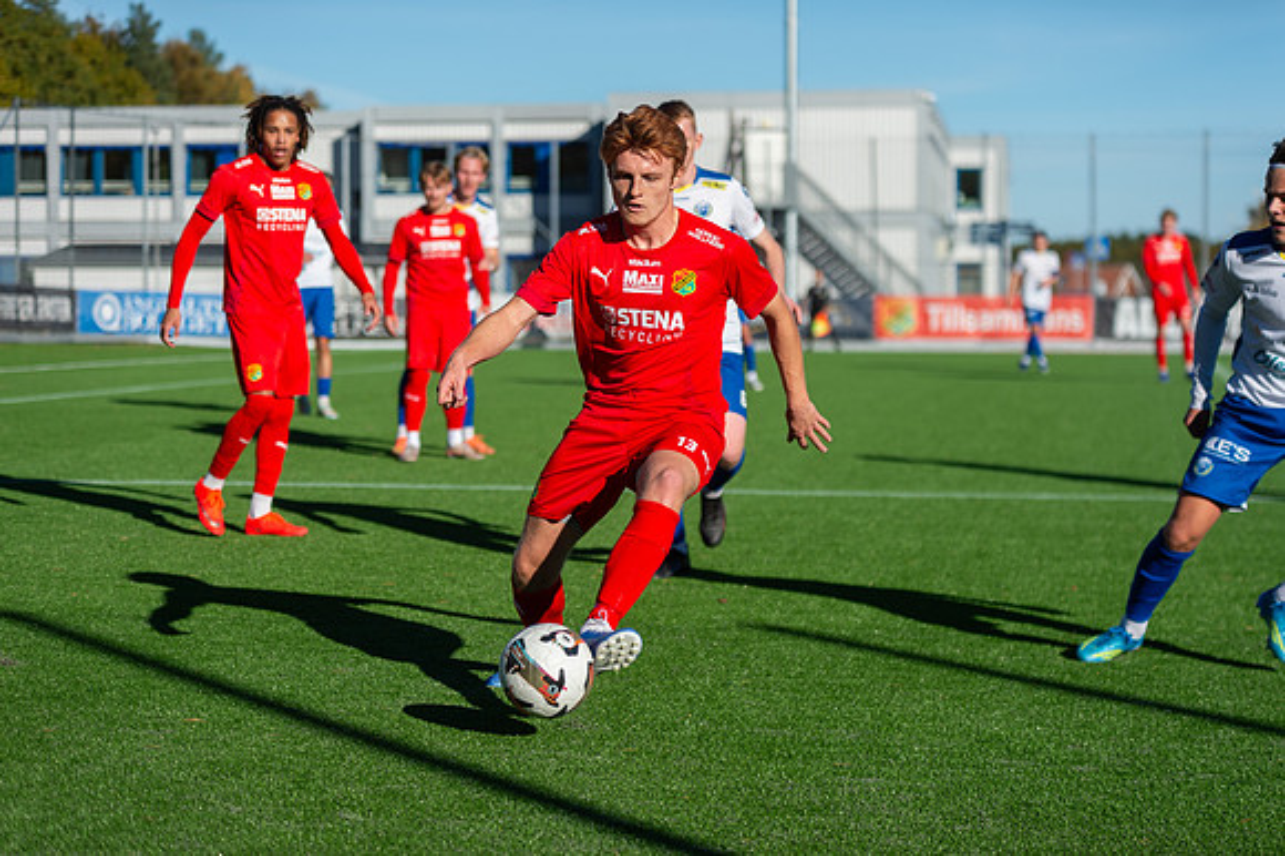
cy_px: 428
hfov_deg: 23.7
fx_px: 3068
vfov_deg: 15.9
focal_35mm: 86
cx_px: 642
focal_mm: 86
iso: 100
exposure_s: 1/1600
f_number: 3.2
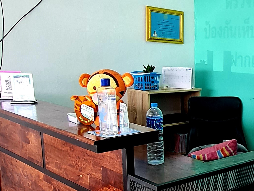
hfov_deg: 31.9
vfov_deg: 28.9
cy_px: 126
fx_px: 367
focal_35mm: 50
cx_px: 303
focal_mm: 2.2
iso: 80
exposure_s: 1/100
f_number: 2.2
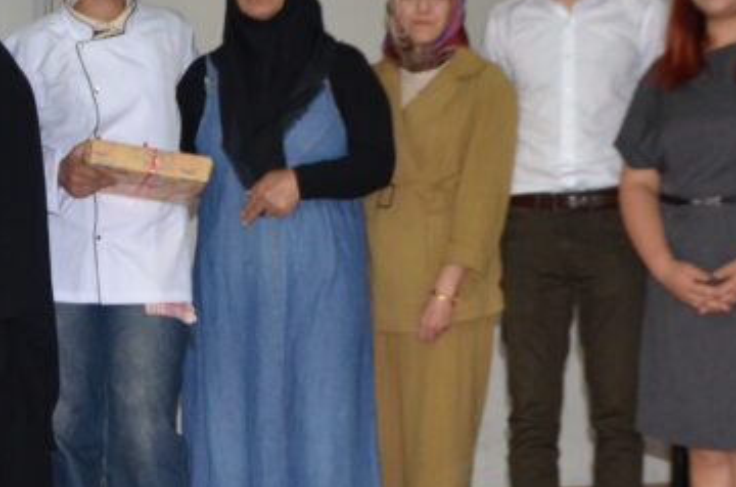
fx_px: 3809
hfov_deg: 11.0
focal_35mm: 187
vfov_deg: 7.3
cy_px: 252
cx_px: 141
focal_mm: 35
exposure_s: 1/60
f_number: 4.5
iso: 800
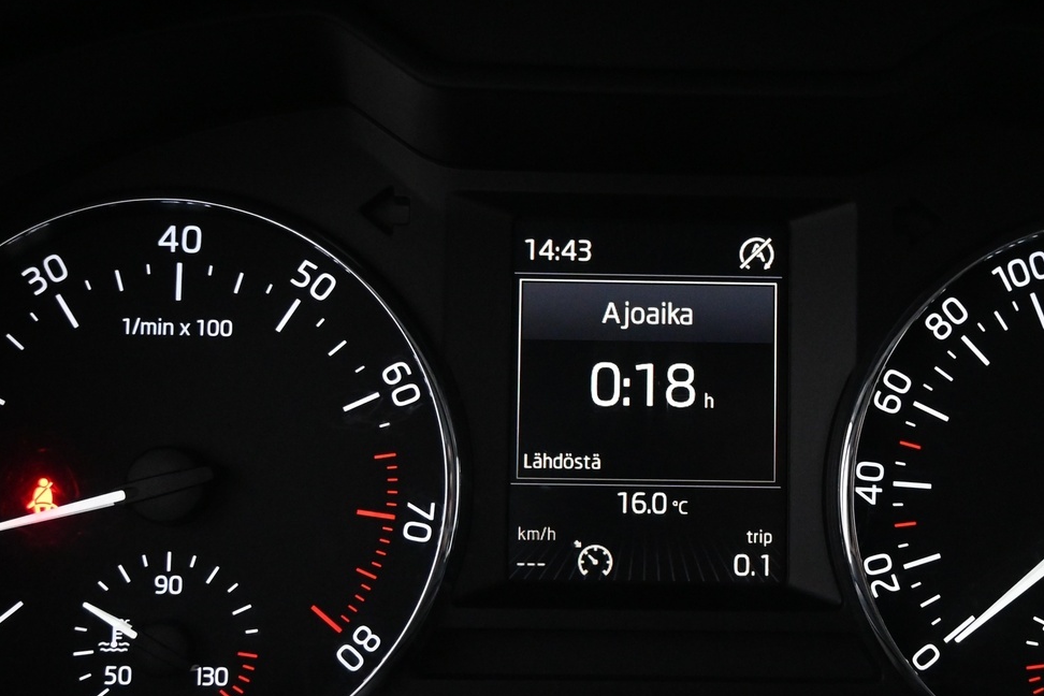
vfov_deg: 24.1
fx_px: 1631
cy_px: 388
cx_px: 644
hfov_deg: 35.3
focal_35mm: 56
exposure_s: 1/40
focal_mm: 22.5
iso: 3600
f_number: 4
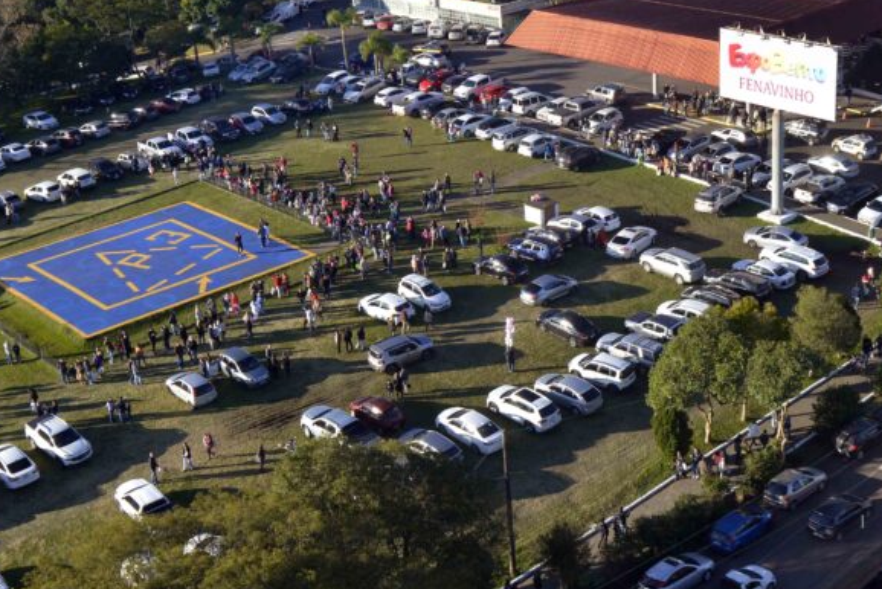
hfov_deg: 32.4
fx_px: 1520
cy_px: 186
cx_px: 467
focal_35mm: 62
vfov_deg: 21.8
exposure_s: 1/500
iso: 800
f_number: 11
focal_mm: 35
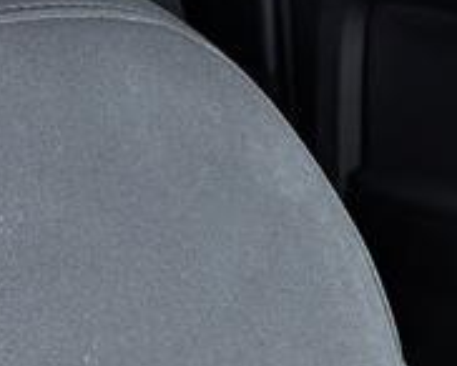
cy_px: 607
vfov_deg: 9.1
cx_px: 315
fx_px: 2221
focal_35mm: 164
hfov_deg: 11.7
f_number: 1.68
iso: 16
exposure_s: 1/199
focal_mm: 6.9
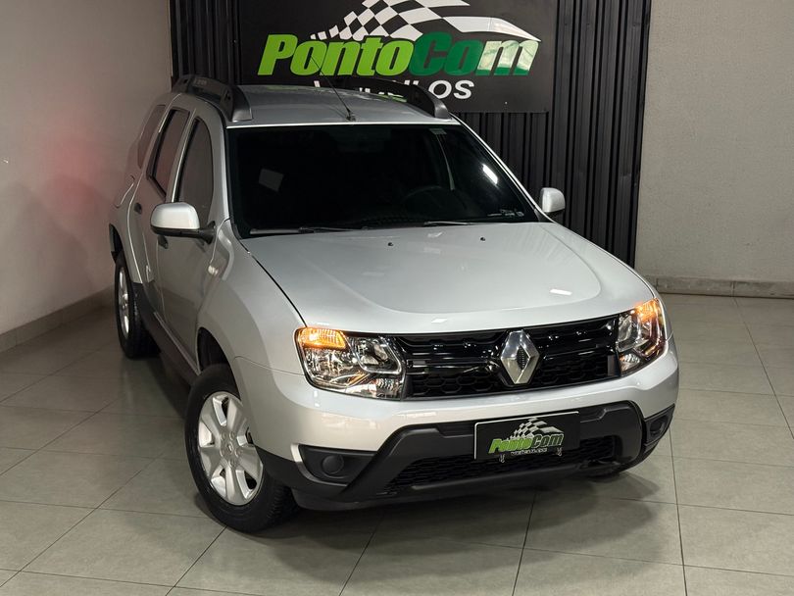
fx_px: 1101
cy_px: 298
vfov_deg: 30.3
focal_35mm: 48
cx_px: 397
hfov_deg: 39.6
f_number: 1.78
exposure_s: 1/40
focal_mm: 6.76
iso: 200
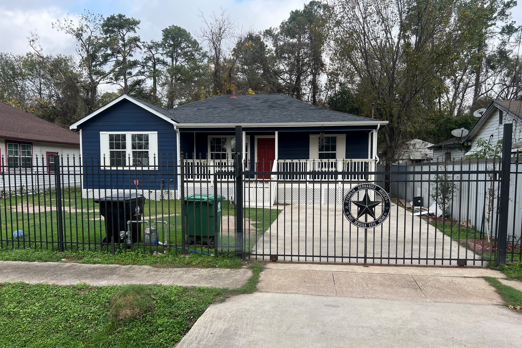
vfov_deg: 46.3
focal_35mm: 28
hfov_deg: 65.5
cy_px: 196
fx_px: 406
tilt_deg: -4.5
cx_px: 262
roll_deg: -0.6
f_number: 1.5
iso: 50
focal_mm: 5.7
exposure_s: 1/1344
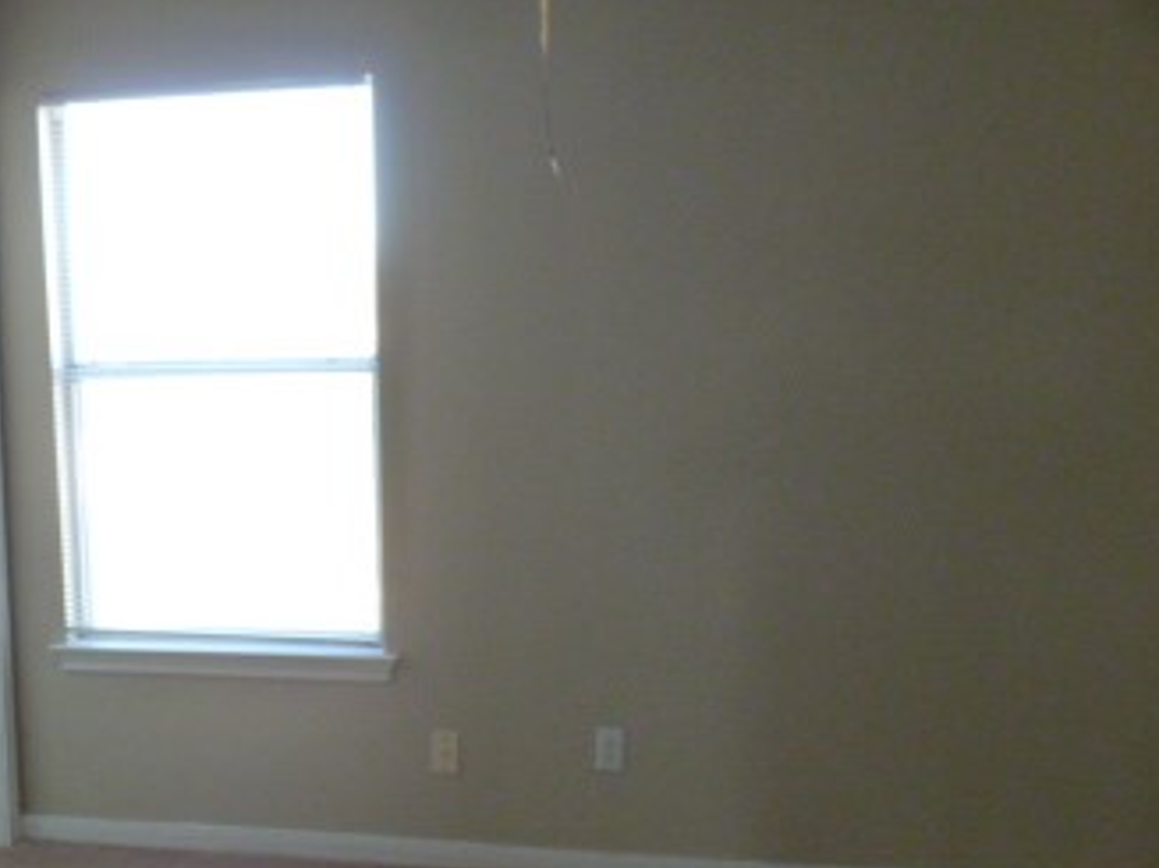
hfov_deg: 38.7
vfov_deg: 30.7
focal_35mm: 47
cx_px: 213
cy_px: 563
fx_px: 1573
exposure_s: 1/40
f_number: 3.3
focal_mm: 4.3
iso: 400
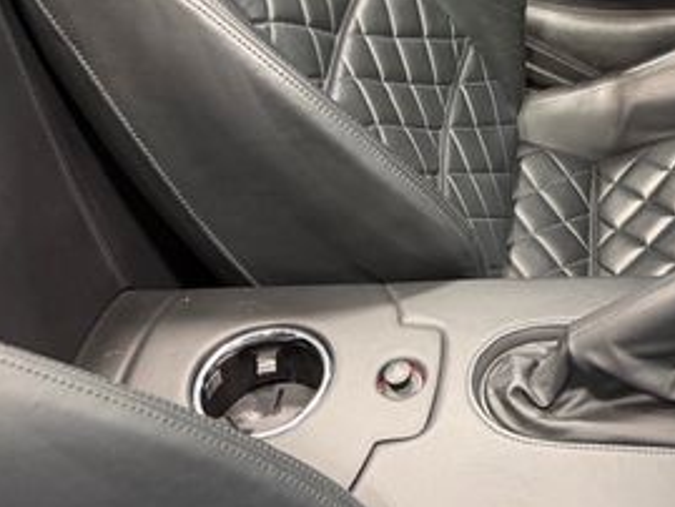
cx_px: 617
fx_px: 1112
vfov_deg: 24.1
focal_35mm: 57
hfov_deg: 32.0
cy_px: -45
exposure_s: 1/60
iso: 160
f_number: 1.78
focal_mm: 6.76
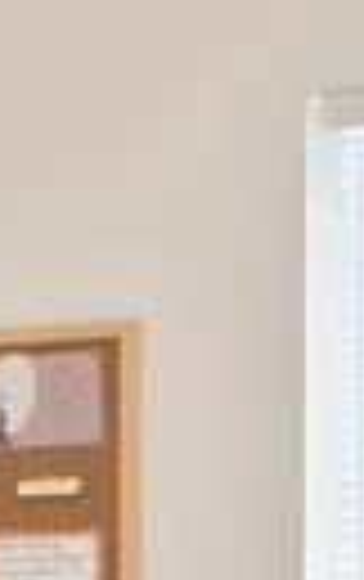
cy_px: 623
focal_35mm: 159
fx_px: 2515
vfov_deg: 12.9
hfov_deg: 7.1
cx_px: -845
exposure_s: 1/20
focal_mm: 14
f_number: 9
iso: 1250
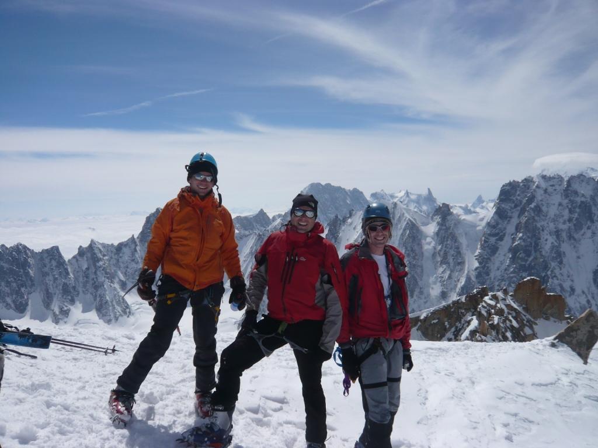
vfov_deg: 49.7
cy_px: 224
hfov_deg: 63.4
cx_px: 299
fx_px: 484
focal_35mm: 28
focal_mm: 4.6
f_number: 8
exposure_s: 1/800
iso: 100
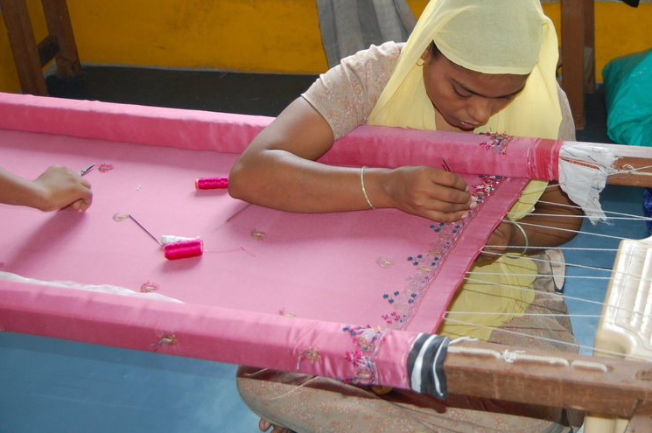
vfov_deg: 20.5
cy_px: 139
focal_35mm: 66
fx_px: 1194
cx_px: 401
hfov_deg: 30.4
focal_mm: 32
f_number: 4.5
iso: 400
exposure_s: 1/60
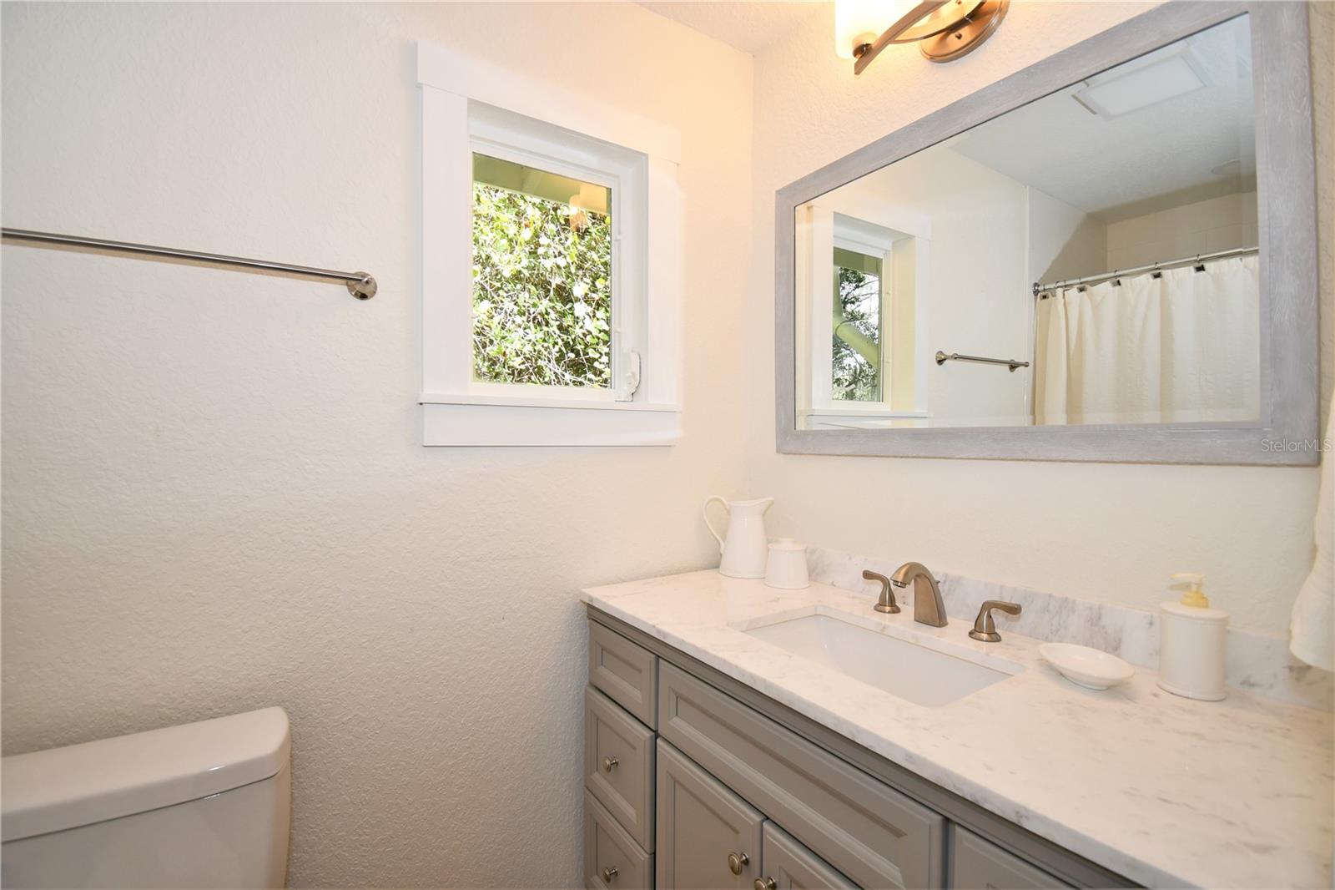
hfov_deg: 100.4
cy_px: 445
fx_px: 556
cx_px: 668
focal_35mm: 15
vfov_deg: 77.3
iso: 200
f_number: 5
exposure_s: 1/100
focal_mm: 10
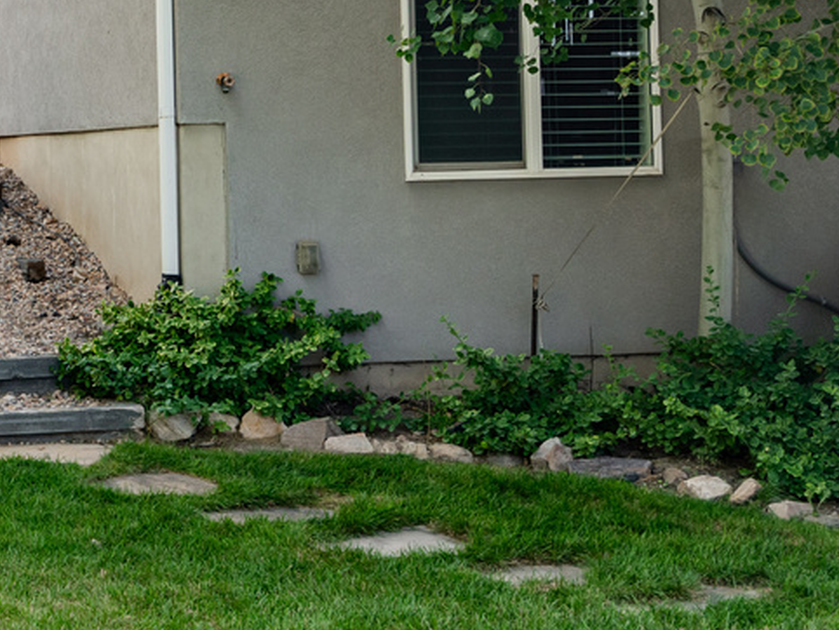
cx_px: -138
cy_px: 135
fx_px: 2376
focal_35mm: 98
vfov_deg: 15.0
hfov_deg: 19.0
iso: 200
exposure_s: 1/250
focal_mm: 24
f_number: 4.5
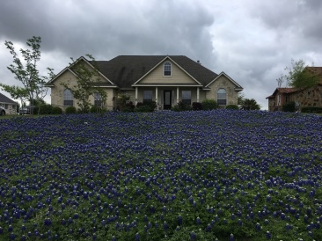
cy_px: 120
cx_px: 161
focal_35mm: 29
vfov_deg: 48.2
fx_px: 270
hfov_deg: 61.7
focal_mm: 4.15
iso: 25
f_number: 2.2
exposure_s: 1/818
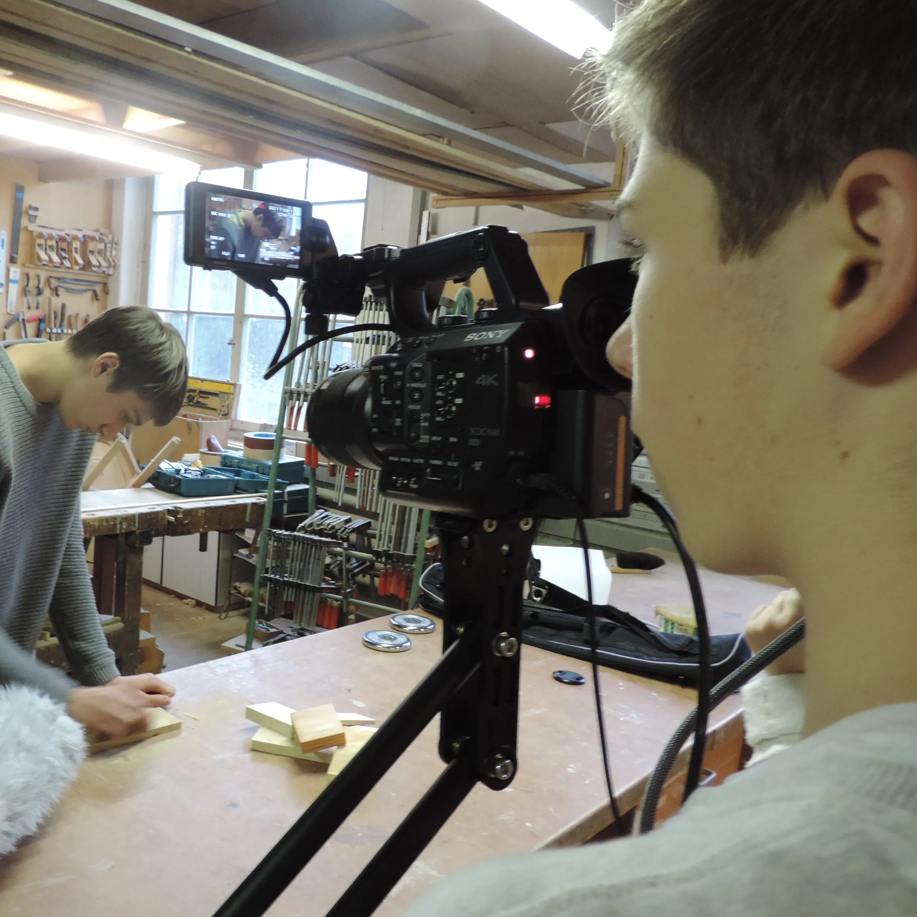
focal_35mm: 29
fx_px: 869
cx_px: 303
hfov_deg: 54.5
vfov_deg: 55.6
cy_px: 463
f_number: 3
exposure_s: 1/20
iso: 400
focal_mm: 4.3
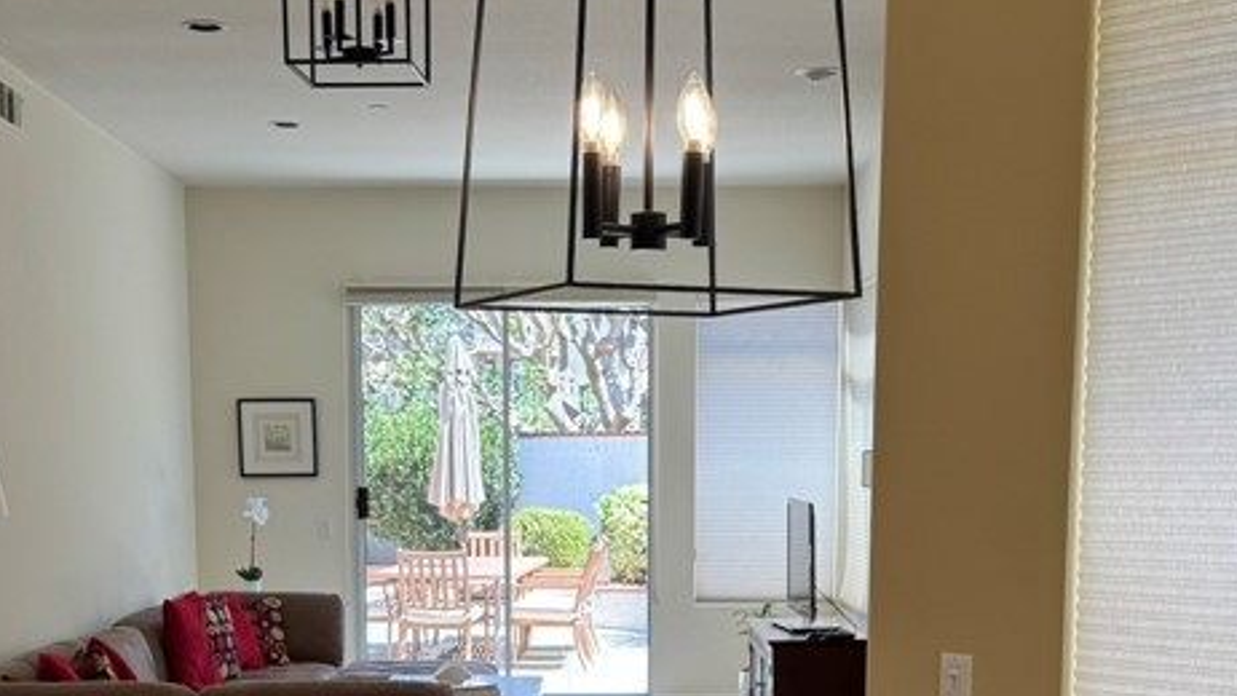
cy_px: 699
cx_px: 568
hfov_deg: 36.0
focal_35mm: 58
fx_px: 1903
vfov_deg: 20.1
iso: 64
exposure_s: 1/220
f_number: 1.78
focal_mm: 6.76
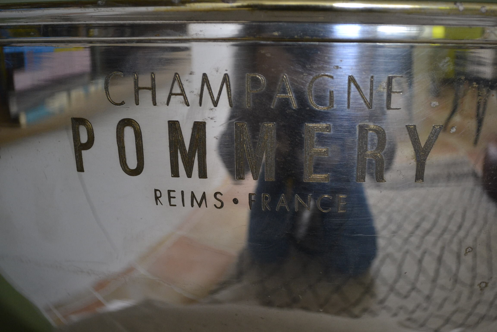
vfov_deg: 22.6
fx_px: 828
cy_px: 166
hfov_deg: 33.4
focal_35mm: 60
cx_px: 248
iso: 1250
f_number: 5.3
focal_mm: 40
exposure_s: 1/60
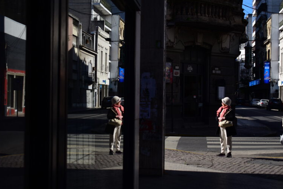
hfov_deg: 34.5
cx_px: 139
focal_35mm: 58
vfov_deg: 23.4
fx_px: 456
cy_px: 93
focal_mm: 38
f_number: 4.8
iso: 100
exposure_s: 1/500
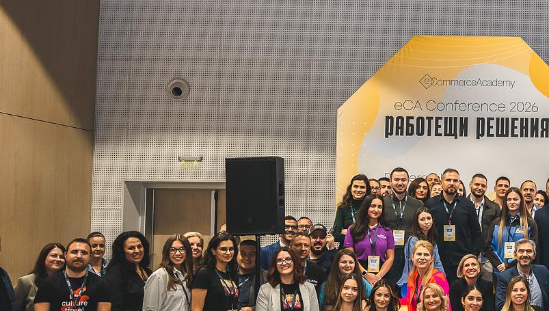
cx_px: 630
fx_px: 933
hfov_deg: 29.1
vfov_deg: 18.9
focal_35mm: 64
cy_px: 162
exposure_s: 1/200
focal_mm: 24
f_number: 2.8
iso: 1600
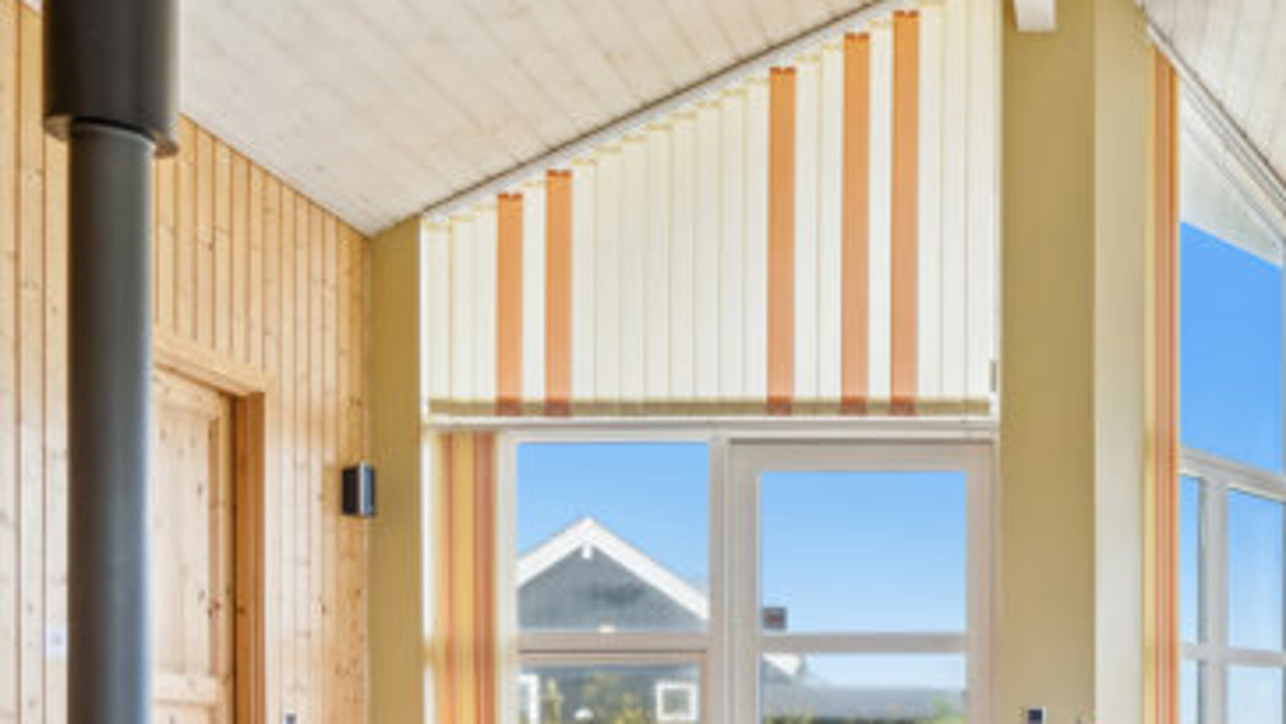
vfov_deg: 24.7
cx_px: 1102
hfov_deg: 41.8
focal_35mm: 46
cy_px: 740
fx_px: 1569
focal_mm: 20
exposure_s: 1/160
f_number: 8
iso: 400
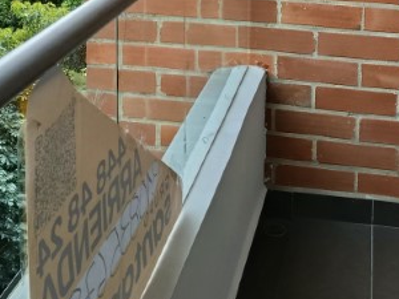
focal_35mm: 64
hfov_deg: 30.2
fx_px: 738
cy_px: -90
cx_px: 225
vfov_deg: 20.9
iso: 50
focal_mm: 5.24
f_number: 1.7
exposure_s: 1/192
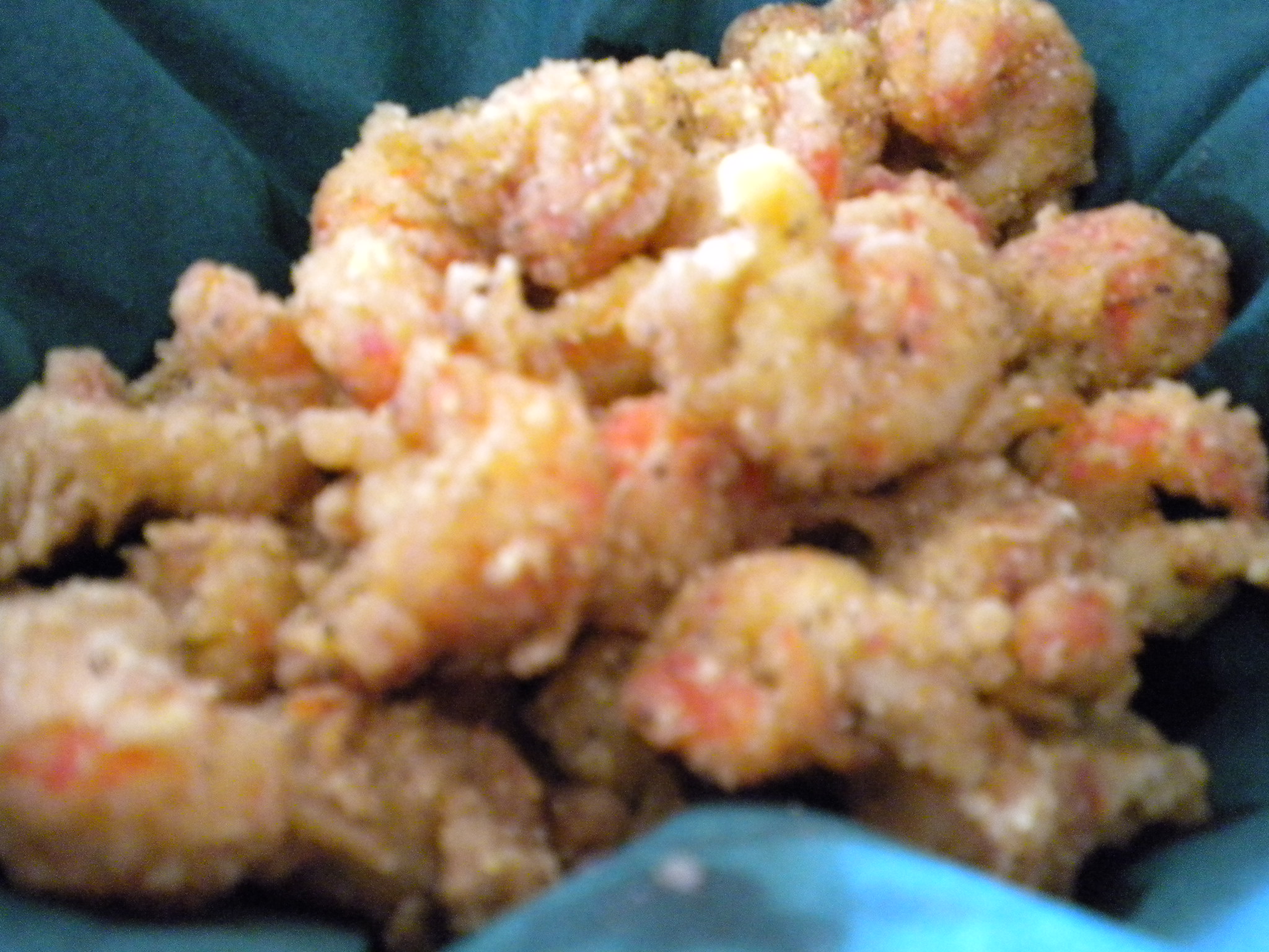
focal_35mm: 35
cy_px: 476
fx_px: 1283
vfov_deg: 40.7
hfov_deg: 52.6
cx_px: 634
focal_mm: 6.3
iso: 800
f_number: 3.1
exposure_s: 1/8.1
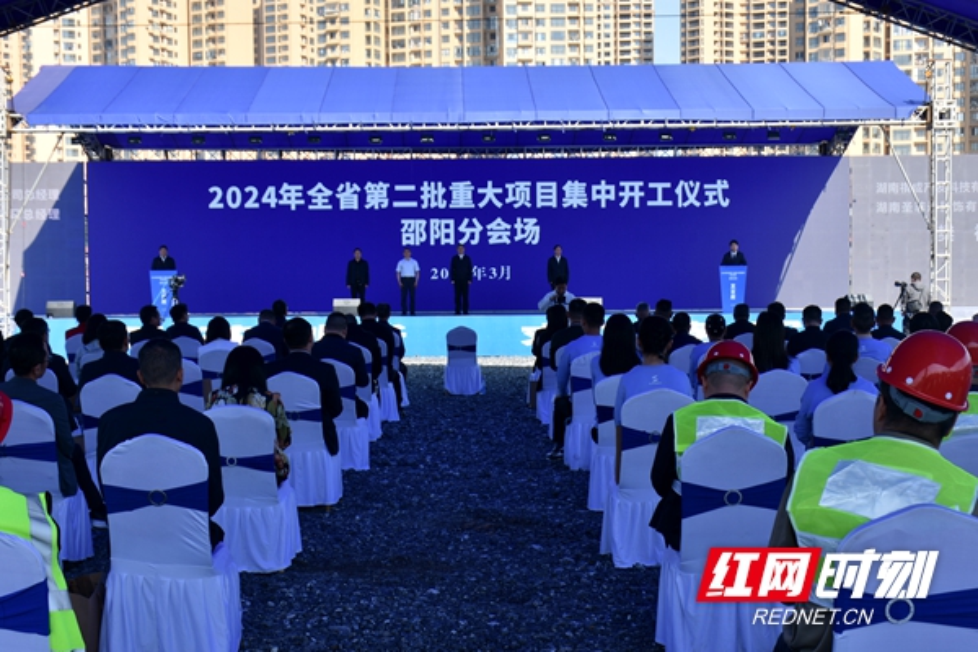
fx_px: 1548
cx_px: 489
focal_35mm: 57
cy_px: 326
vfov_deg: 23.8
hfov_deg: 35.1
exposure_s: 1/100
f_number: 8
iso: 100
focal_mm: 38
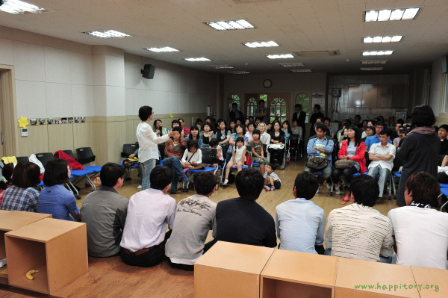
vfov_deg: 42.3
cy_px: 149
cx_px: 224
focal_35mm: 31
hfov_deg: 60.3
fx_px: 385
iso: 800
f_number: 7.1
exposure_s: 1/80
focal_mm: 31
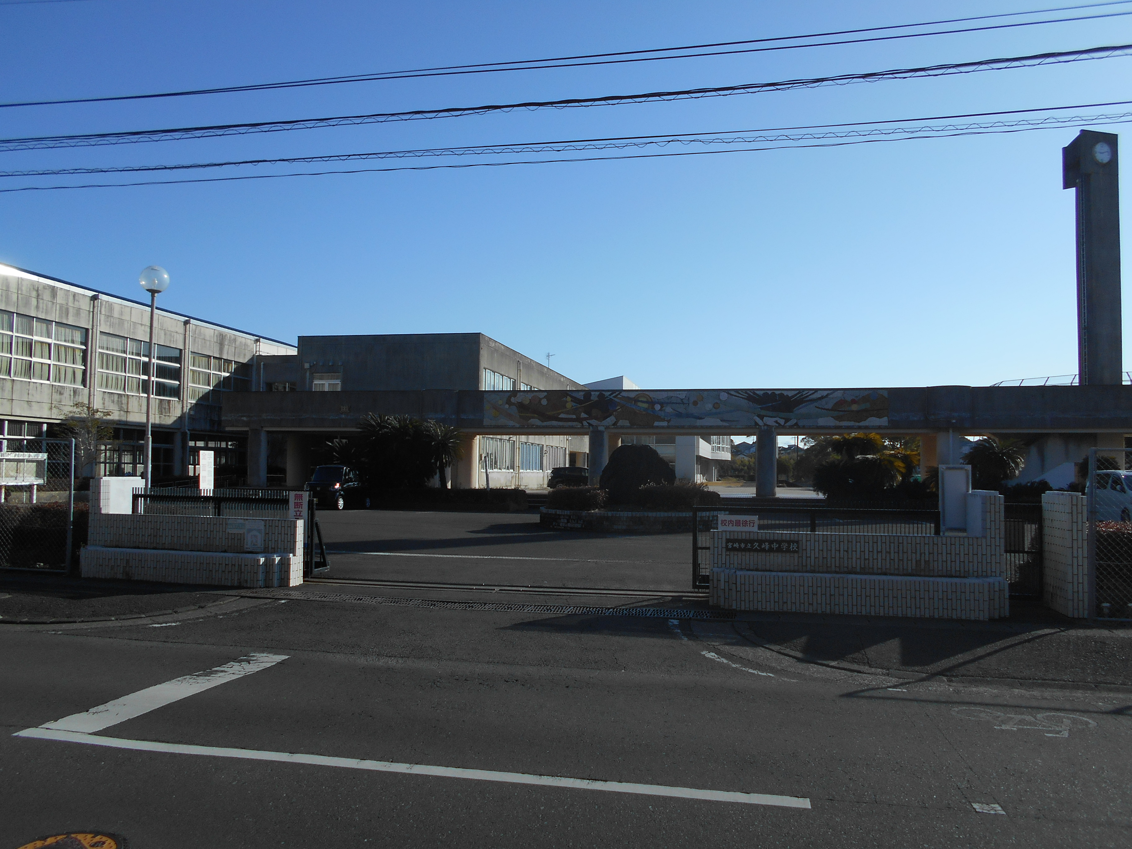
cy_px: 424
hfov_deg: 67.3
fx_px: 850
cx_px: 566
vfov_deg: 53.1
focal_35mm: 26
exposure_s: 1/1250
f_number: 3.2
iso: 80
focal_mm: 4.6
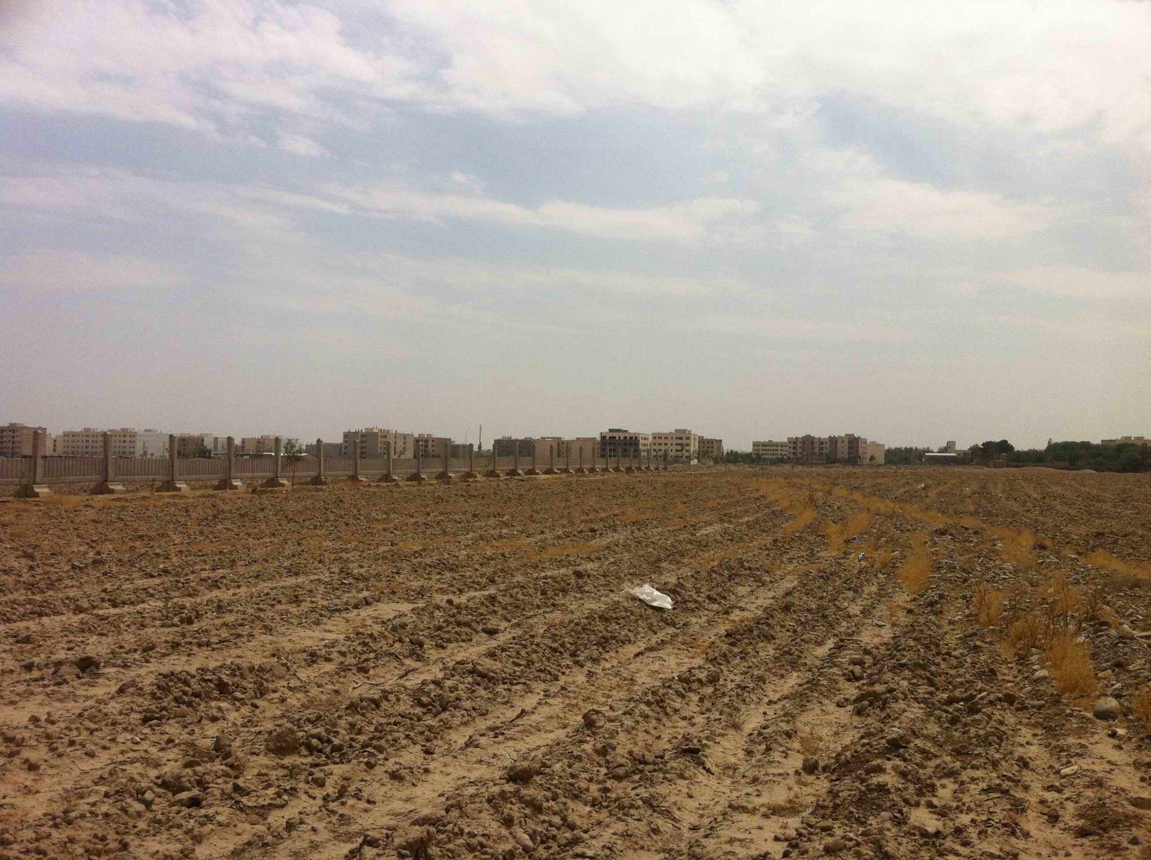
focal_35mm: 35
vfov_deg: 40.6
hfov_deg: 52.7
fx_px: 1162
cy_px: 430
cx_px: 576
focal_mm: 3.85
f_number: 2.8
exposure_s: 1/3771
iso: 80
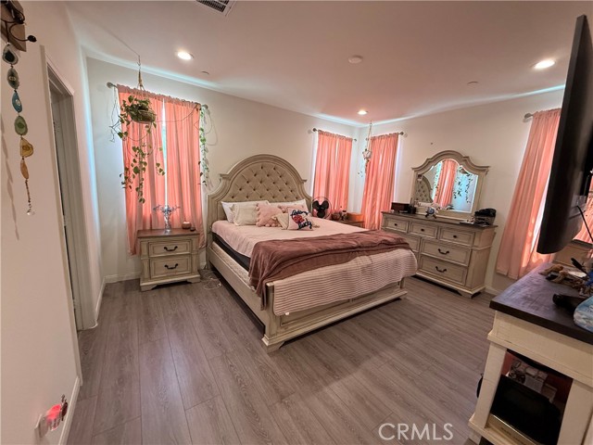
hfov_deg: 102.1
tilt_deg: -9.6
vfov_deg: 85.7
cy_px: 222
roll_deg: -2.9
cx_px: 296
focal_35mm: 14
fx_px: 240
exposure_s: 1/120
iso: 320
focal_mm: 2.22
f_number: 2.2
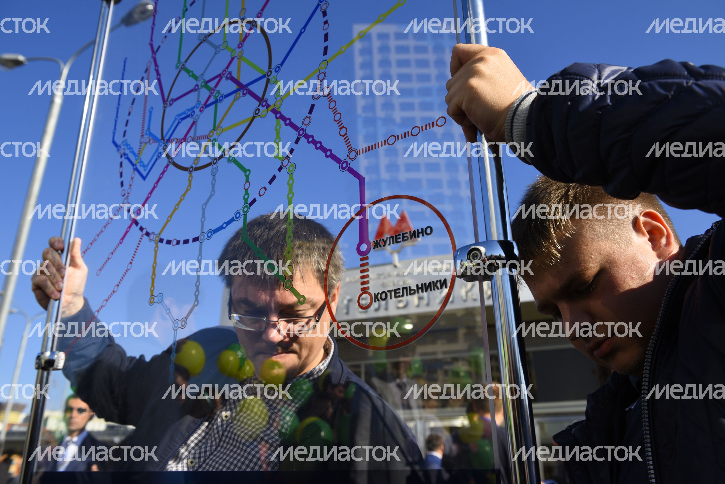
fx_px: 624
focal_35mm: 31
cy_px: 242
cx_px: 362
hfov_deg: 60.3
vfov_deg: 42.4
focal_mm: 31
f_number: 6.3
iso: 250
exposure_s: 1/1000
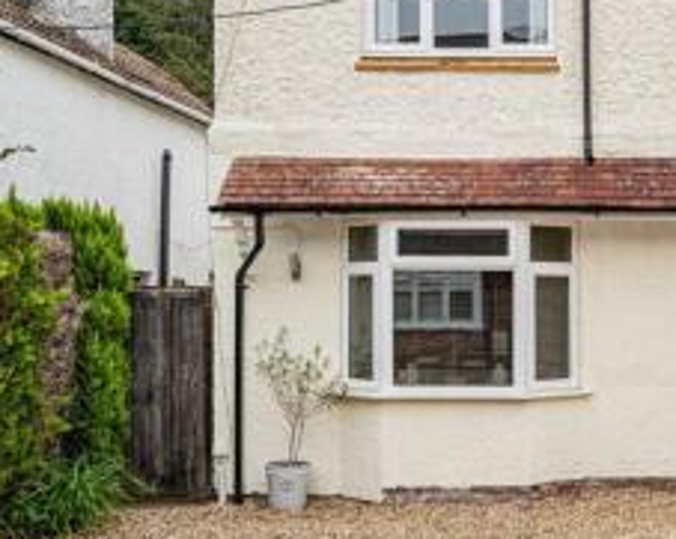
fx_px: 1139
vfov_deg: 26.3
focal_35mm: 57
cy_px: 144
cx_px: 633
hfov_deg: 31.2
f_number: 11
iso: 400
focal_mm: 29
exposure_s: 1/160
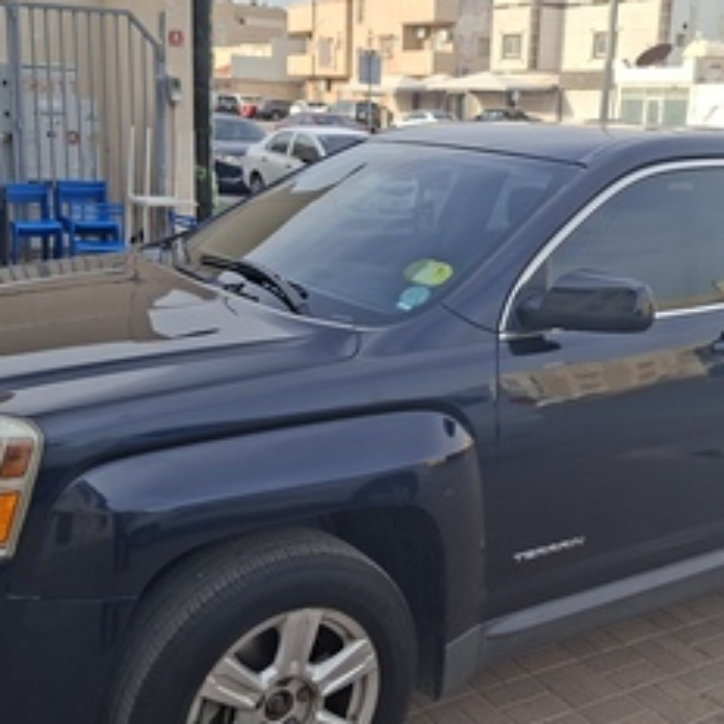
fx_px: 947
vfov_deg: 41.8
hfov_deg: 41.8
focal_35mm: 40
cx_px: 407
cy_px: 320
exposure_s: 1/1235
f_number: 1.8
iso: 50
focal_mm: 5.54
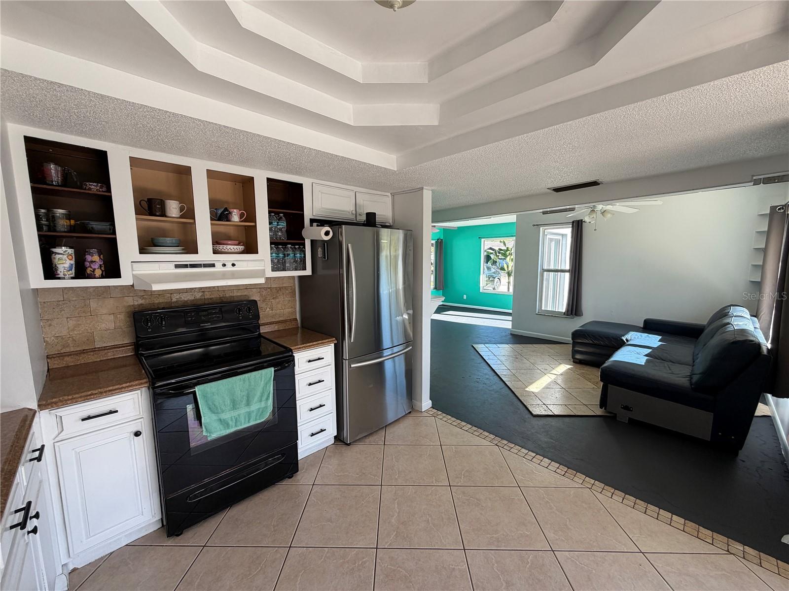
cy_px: 296
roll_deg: +0.7
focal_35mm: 14
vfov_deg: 85.7
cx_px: 394
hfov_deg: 102.1
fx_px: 319
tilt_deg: -7.1
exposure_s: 1/121
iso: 80
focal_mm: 2.22
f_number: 2.2
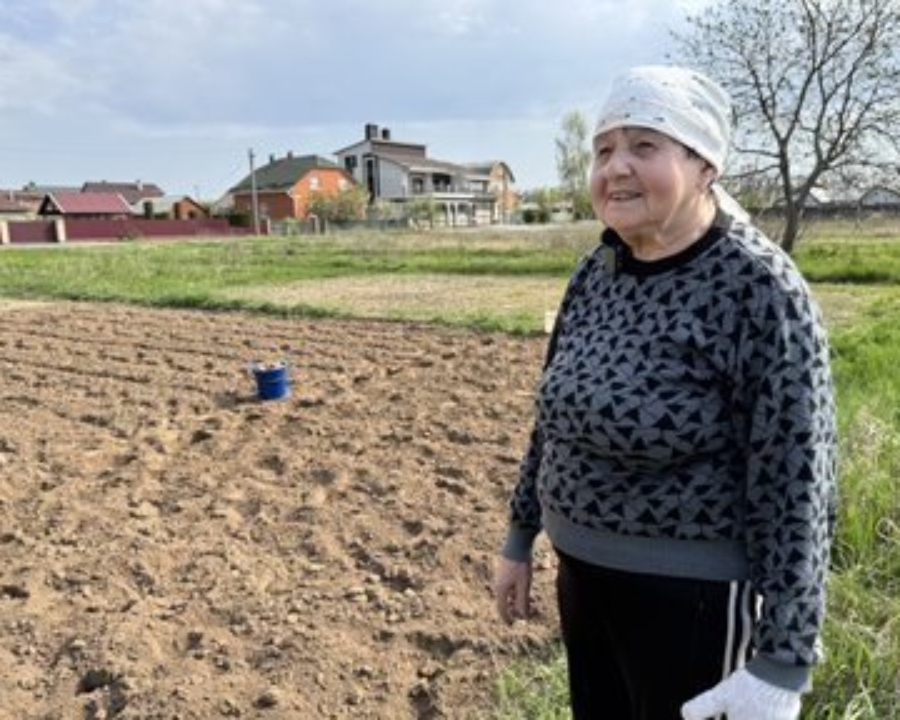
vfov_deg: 54.9
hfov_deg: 66.0
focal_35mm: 26
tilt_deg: -11.3
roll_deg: +1.0
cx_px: 450
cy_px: 355
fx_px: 693
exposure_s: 1/5348
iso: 80
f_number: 1.78
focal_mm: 6.76
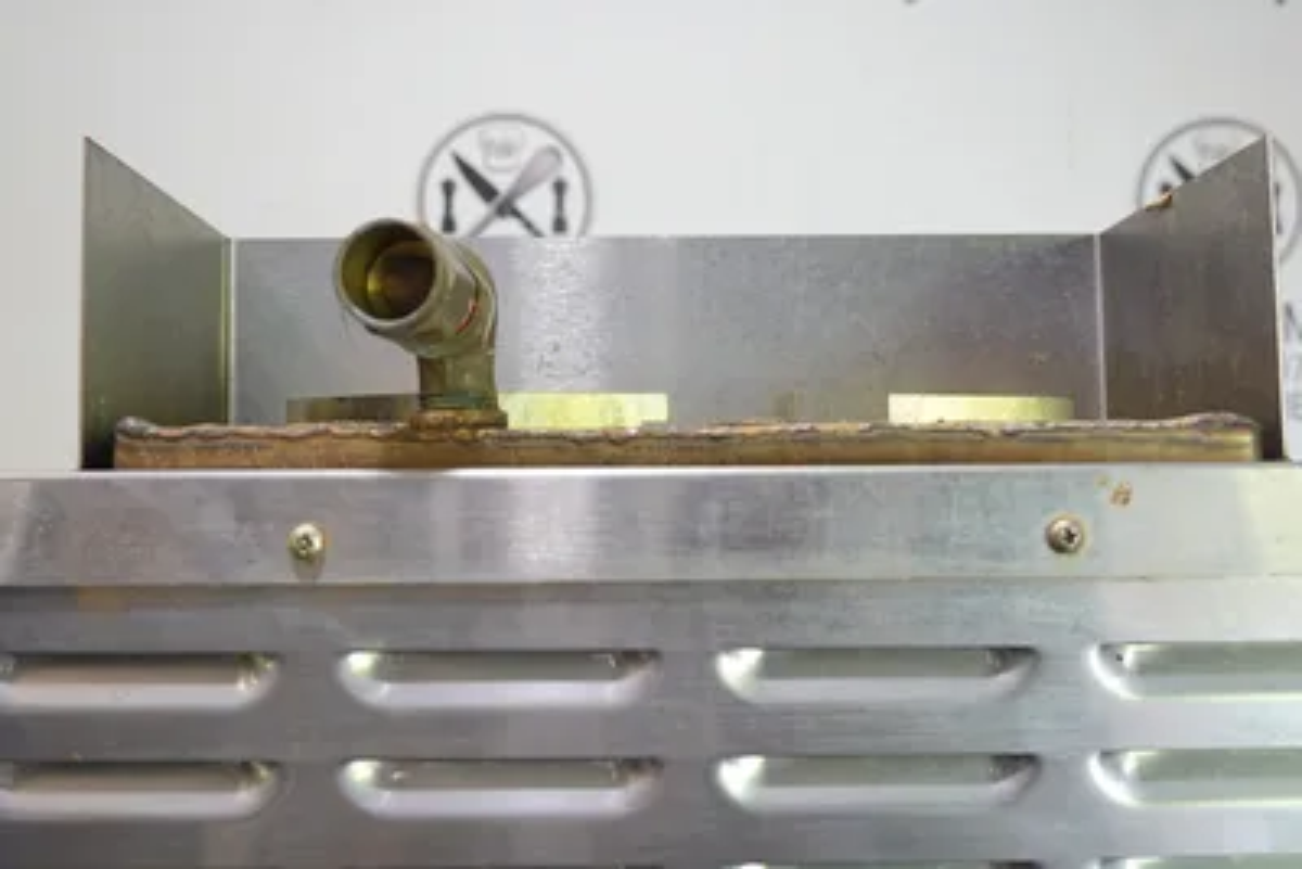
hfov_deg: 51.9
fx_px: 1339
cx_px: 651
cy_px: 434
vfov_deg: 36.0
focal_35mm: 37
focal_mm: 13.56
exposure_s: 1/60
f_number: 3.5
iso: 800
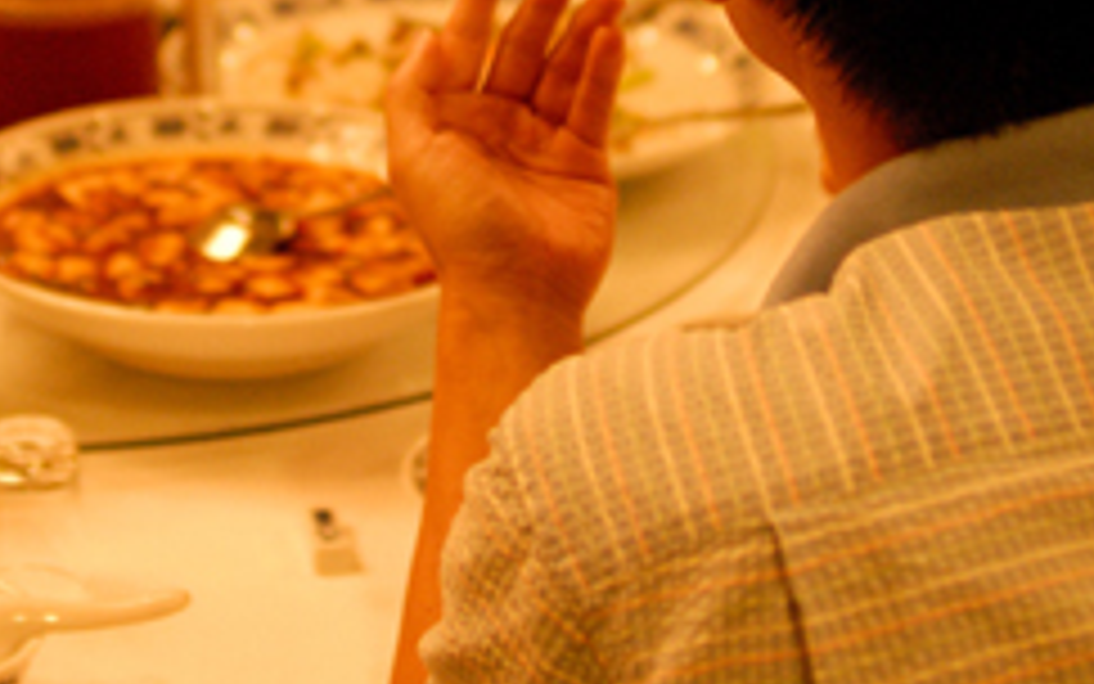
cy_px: -119
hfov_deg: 18.4
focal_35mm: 113
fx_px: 3370
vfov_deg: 11.4
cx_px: 405
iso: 800
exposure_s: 1/100
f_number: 2
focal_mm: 28
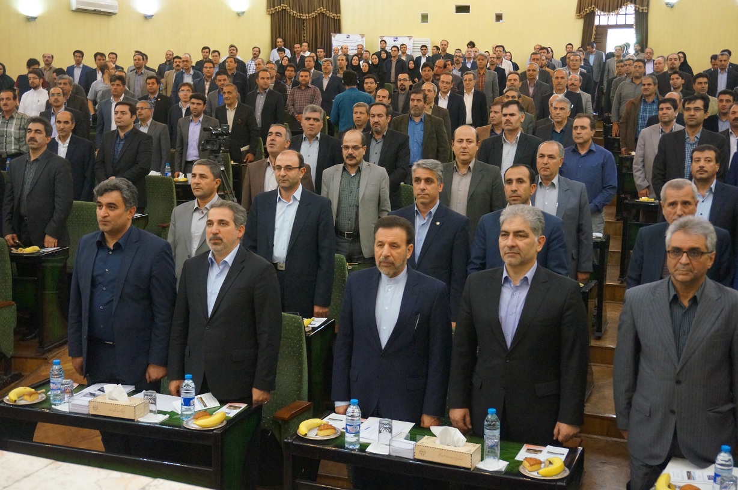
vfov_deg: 30.8
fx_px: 891
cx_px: 369
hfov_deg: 45.0
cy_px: 245
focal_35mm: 44
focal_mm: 29
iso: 3200
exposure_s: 1/40
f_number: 4.5
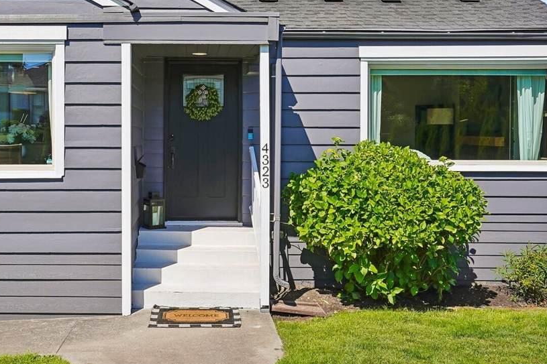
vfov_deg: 30.3
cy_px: 124
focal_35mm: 44
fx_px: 668
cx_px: 195
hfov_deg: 44.0
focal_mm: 28
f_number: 8
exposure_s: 1/250
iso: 100
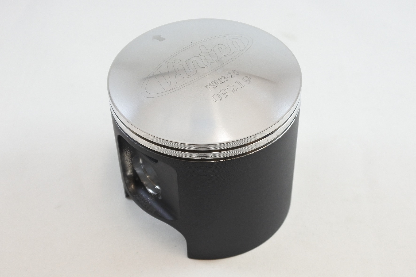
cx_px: 208
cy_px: 138
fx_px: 485
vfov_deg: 31.9
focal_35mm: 42
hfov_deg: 46.4
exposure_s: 1/125
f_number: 4.2
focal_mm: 15.7
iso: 500
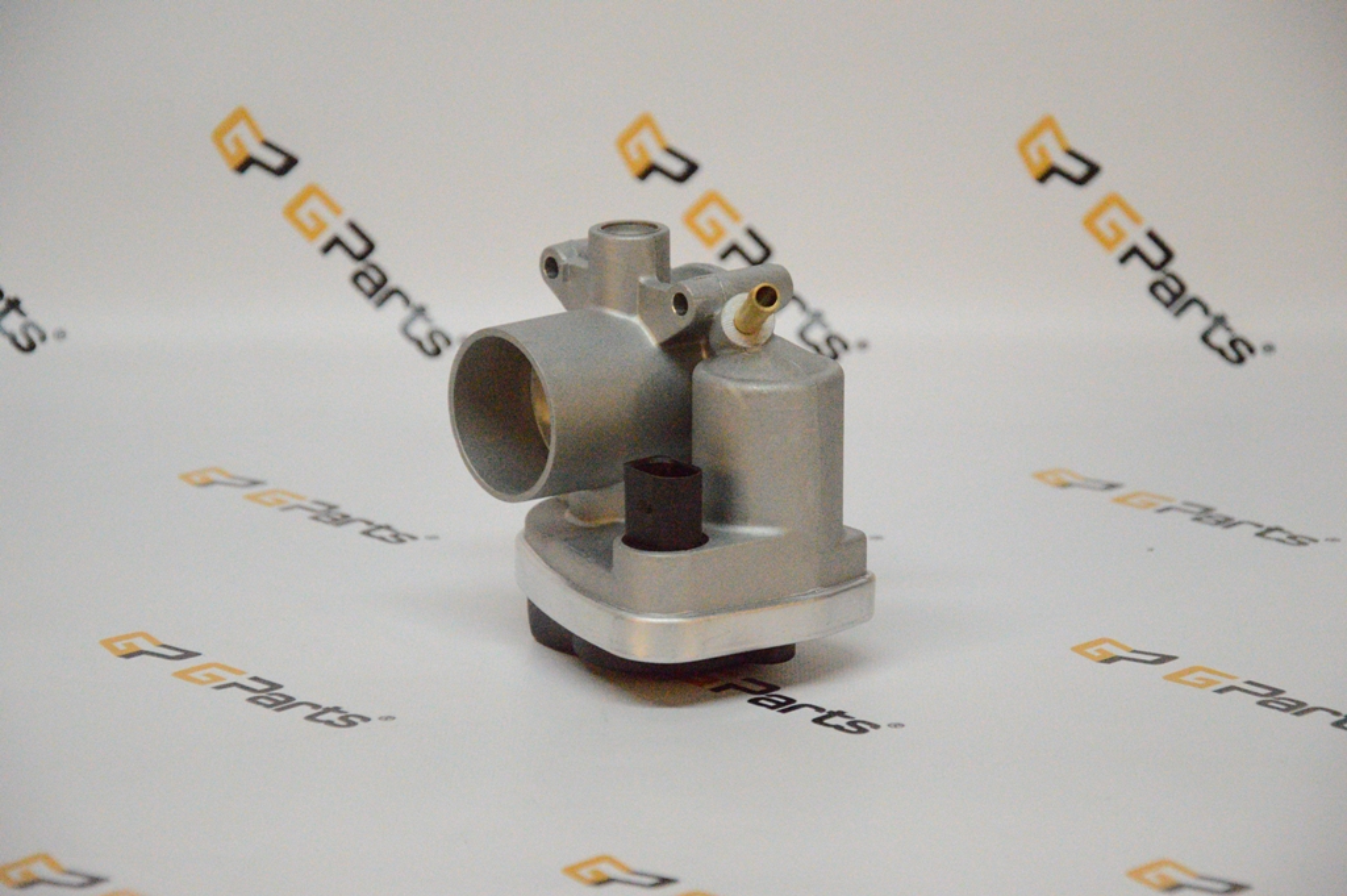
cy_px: 448
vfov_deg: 10.1
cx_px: 674
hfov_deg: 15.2
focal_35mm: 135
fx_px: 5047
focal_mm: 90
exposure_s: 1/2000
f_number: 5.6
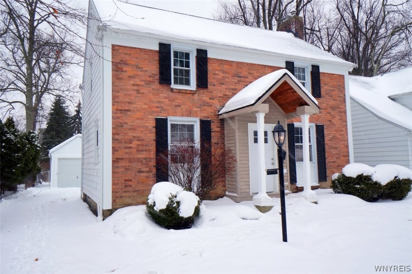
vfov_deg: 47.9
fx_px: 309
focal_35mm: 27
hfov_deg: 67.4
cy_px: 137
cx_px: 206
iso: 100
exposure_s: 1/80
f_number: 9
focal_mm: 18
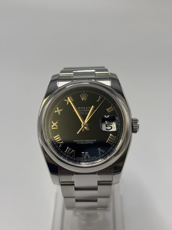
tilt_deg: -33.3
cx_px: 86
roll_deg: -2.7
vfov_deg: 36.8
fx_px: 345
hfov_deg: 28.0
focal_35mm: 52
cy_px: 115
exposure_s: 1/109
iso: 50
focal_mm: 5.96
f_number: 1.6
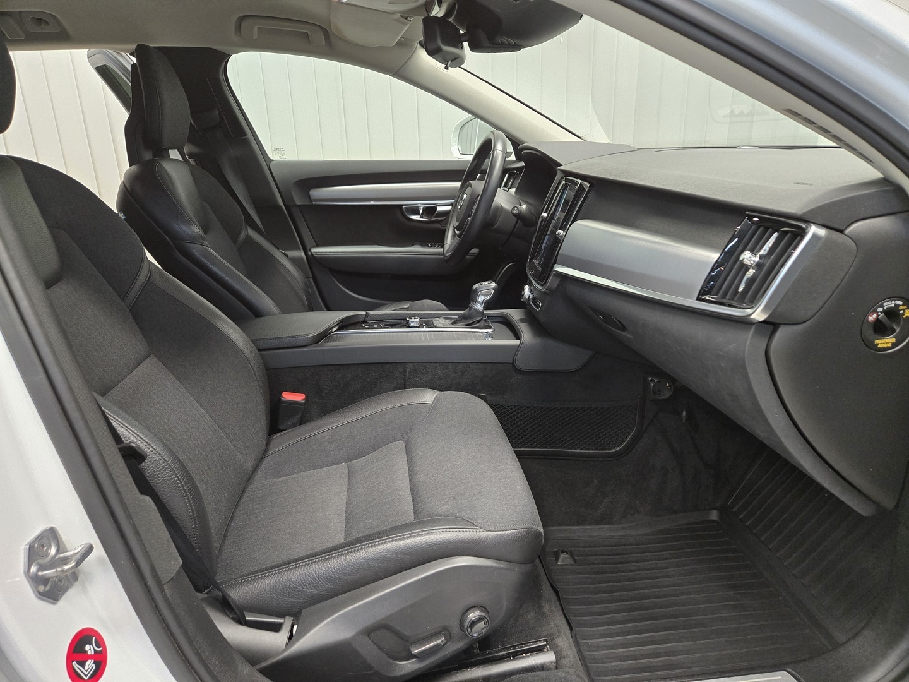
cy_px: 341
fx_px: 604
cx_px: 454
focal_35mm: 23
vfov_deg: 58.9
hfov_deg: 73.9
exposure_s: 1/100
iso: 640
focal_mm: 5.4
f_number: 1.8
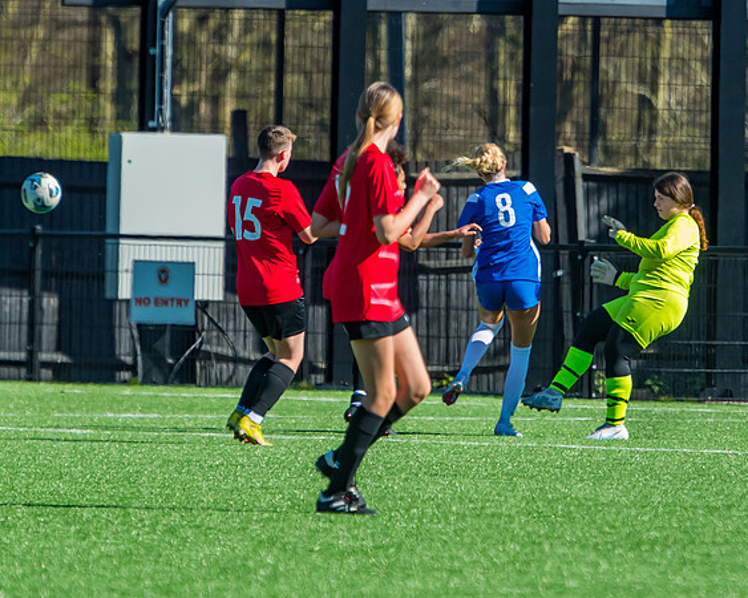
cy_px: 398
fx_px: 13941
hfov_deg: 3.1
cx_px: 506
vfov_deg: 2.5
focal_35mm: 630
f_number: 5
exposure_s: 1/2000
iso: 400
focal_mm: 280
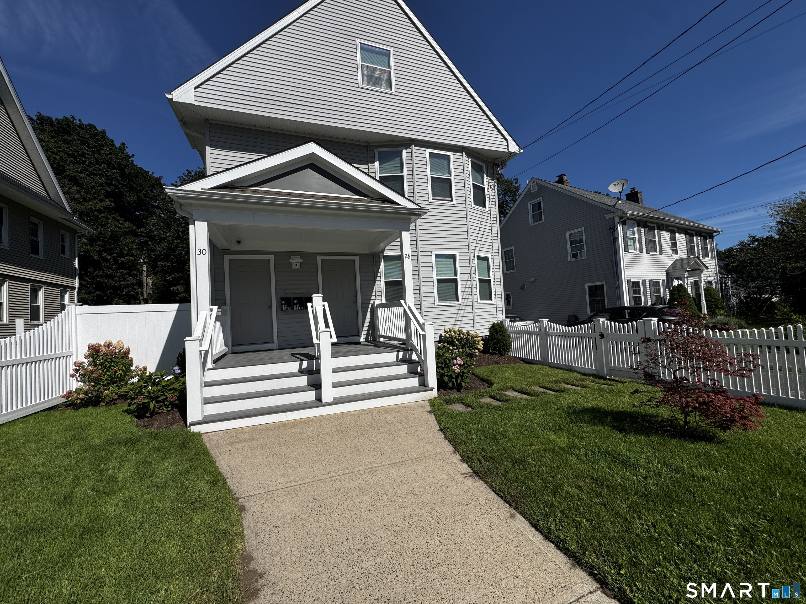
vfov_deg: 85.7
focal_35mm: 14
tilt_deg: +2.2
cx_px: 403
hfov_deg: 102.1
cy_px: 302
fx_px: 326
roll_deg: +3.1
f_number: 2.2
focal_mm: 2.22
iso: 40
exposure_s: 1/4132
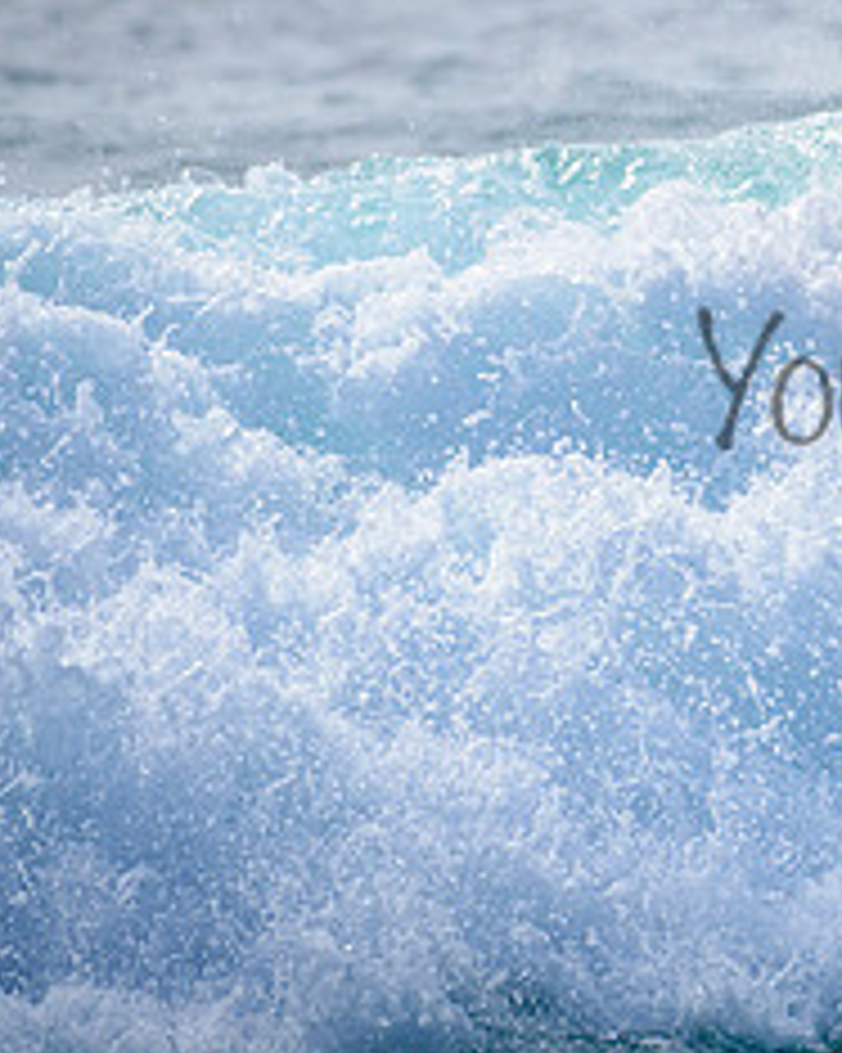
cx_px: 867
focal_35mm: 1425
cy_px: 191
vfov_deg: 1.4
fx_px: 44418
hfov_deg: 1.1
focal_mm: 500
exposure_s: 1/2000
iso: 140
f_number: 5.6
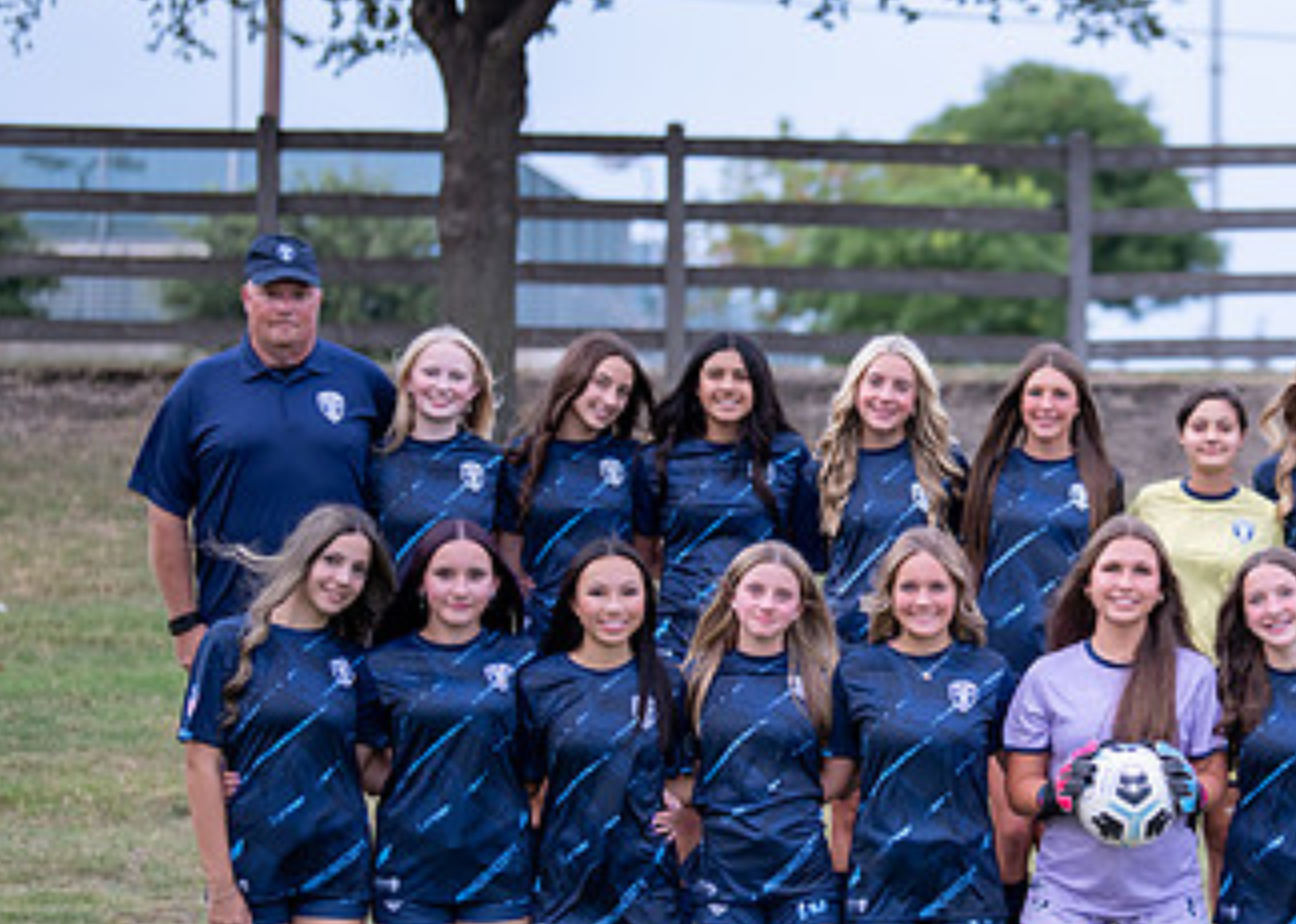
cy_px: 615
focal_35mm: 105
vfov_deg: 13.6
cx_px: 1165
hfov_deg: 18.7
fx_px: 3862
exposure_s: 1/640
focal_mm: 50
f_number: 1.2
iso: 320
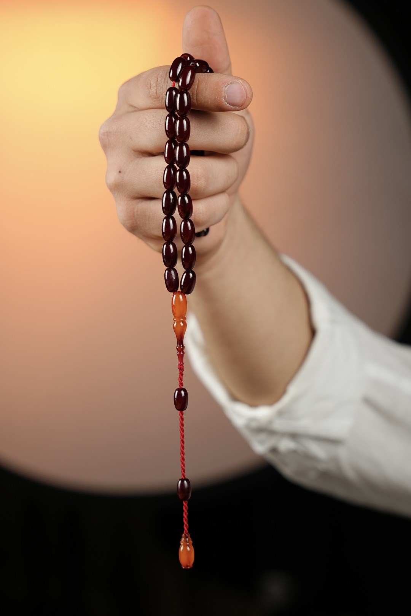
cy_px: 308
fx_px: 1199
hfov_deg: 19.5
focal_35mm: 70
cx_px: 206
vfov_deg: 28.8
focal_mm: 70
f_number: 2.8
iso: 250
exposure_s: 1/125
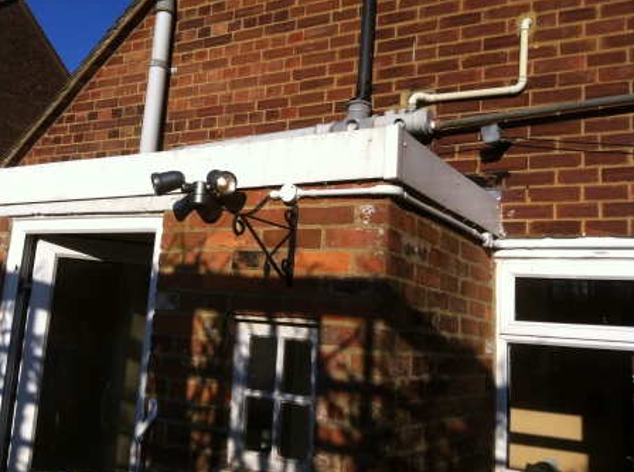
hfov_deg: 46.8
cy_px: 206
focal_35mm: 40
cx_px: 282
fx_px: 731
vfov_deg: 35.8
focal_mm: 3.85
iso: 80
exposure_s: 1/1588
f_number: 2.8
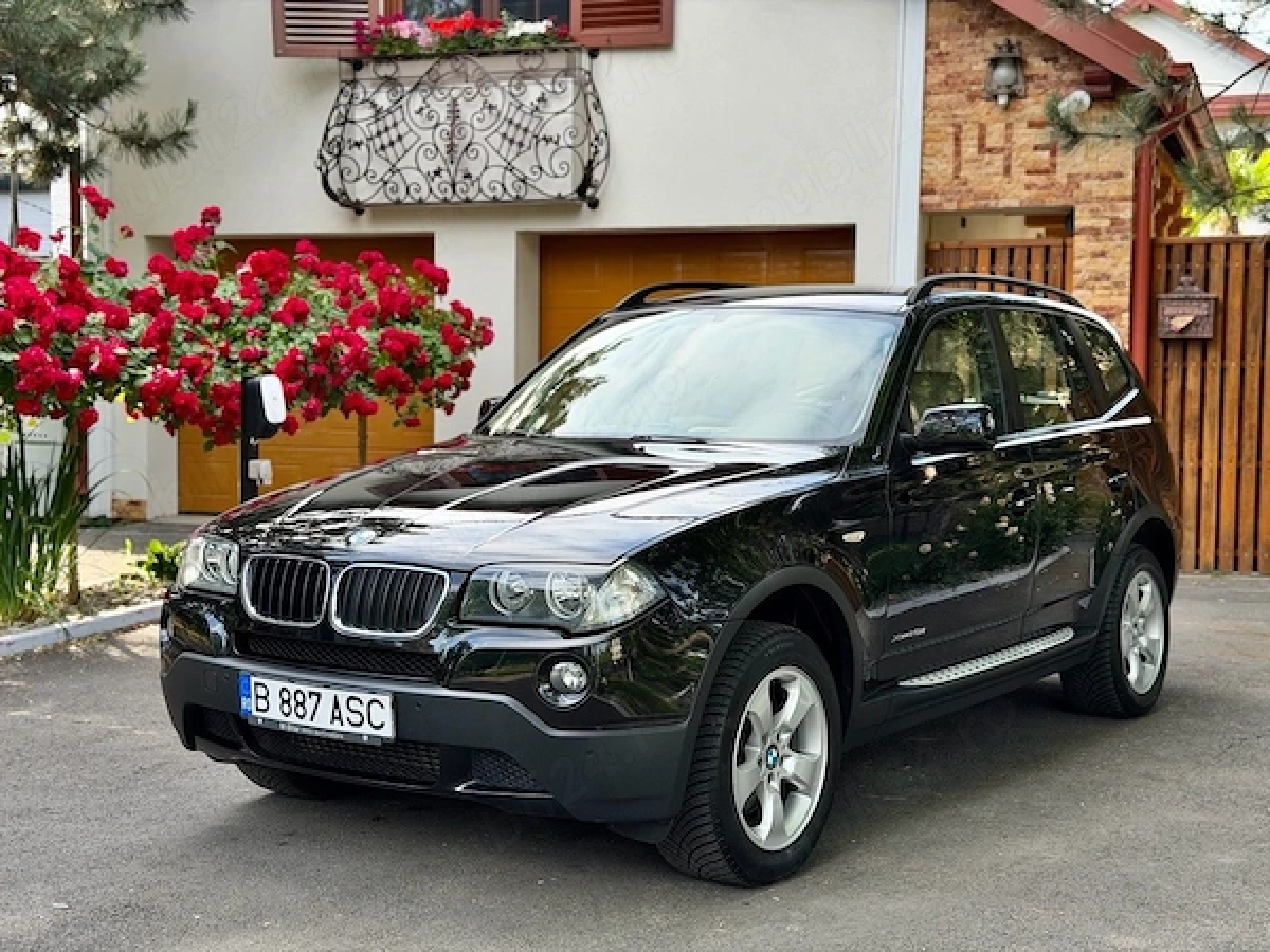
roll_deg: +0.1
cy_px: 476
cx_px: 635
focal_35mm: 48
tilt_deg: -3.3
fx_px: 1761
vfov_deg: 30.3
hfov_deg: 39.7
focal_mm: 6.76
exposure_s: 1/636
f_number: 1.78
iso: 80
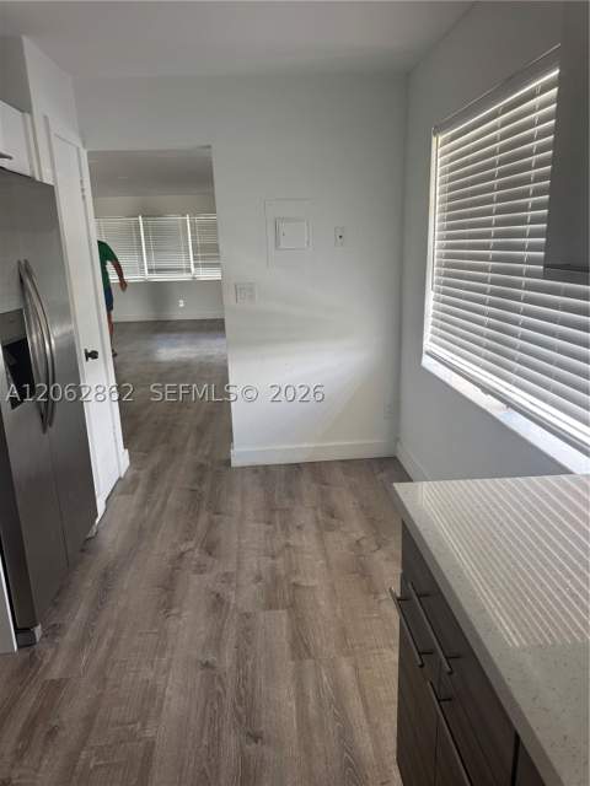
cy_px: 393
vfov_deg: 71.6
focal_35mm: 24
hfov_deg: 56.8
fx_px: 545
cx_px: 295
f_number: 1.78
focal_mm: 6.76
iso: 160
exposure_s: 1/121
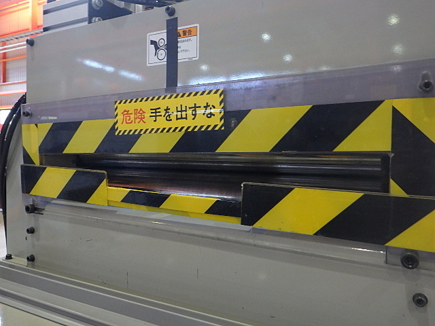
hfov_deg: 63.4
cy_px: 163
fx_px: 352
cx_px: 218
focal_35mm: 28
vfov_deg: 49.7
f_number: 3.5
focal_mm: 5
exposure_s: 1/45
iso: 500
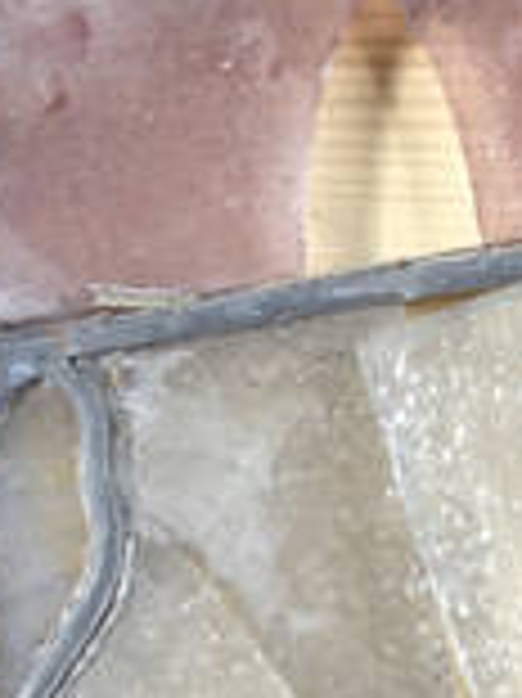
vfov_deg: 17.3
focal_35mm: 113
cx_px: 457
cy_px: 540
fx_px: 2275
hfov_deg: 13.0
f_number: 2.4
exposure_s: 1/20
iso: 80
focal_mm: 4.28
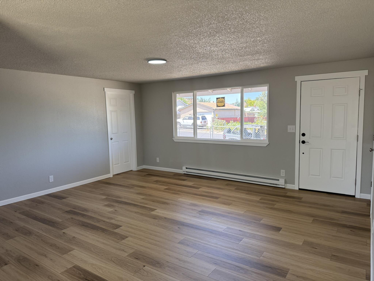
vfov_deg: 56.8
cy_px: 140
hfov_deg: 71.6
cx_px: 187
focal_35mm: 24
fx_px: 259
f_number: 1.78
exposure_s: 1/241
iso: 125
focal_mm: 6.76
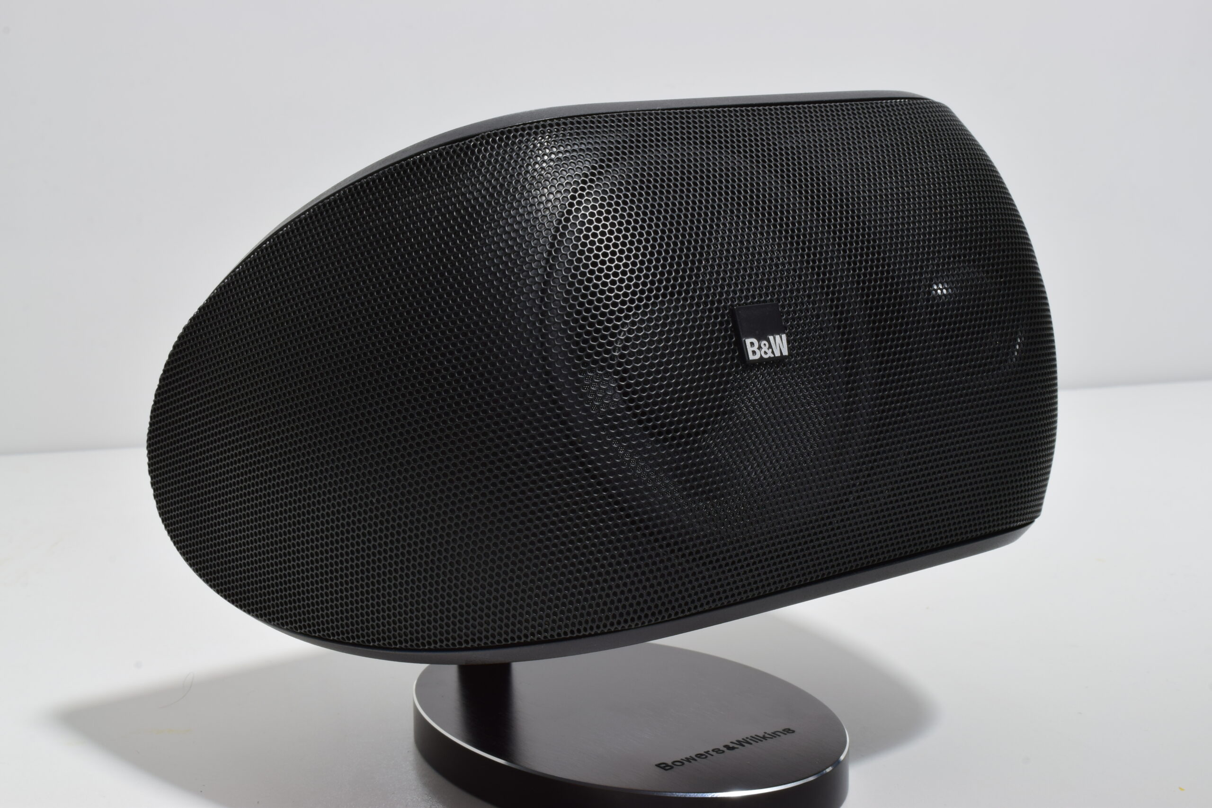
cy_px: 404
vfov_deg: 25.1
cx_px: 606
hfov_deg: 36.9
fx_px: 1818
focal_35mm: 54
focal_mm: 36
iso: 100
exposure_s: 4
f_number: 25
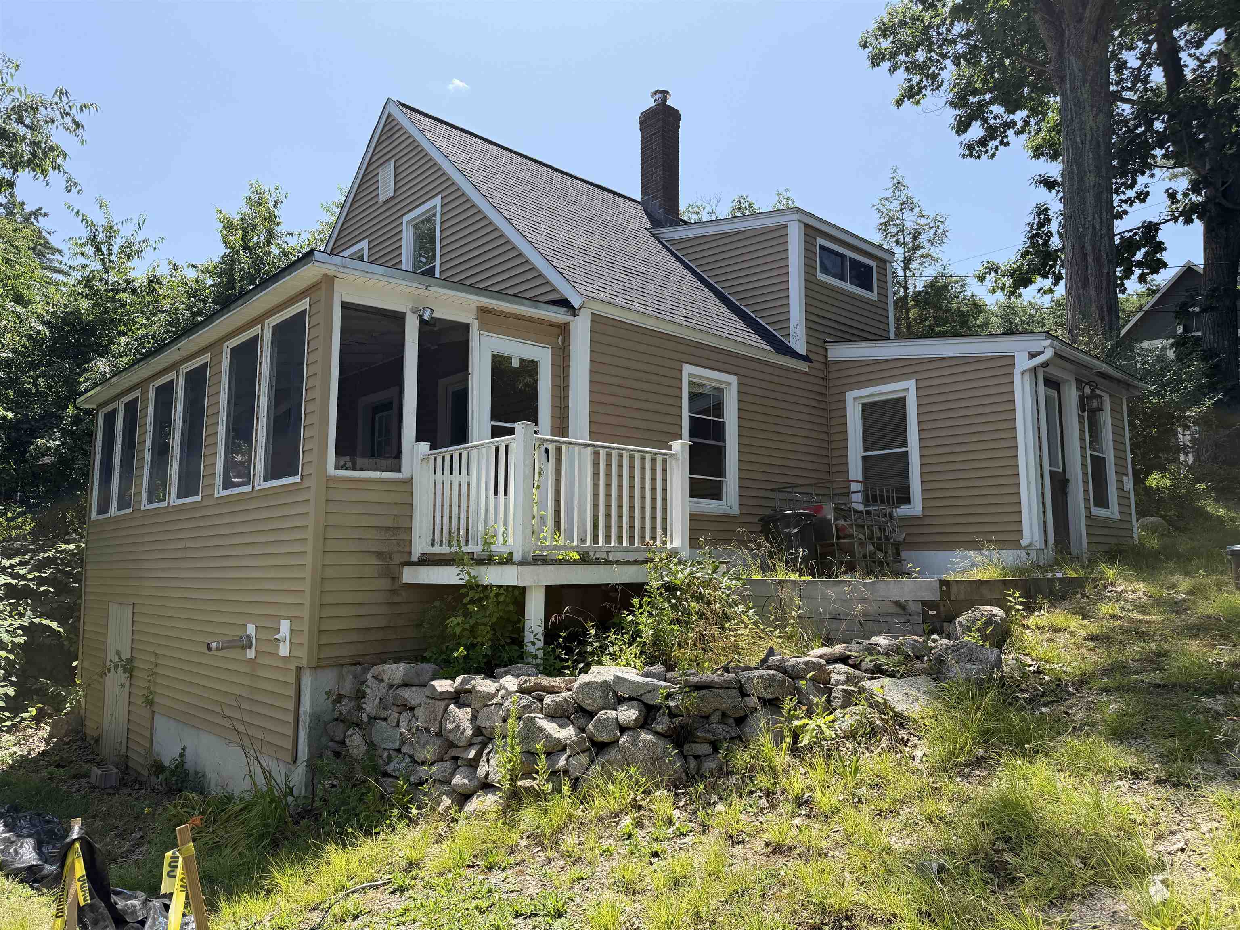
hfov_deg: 71.6
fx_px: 860
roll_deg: -0.2
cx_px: 620
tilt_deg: +8.1
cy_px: 465
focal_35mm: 24
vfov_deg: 56.8
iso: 100
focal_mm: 6.76
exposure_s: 1/2801
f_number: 1.78
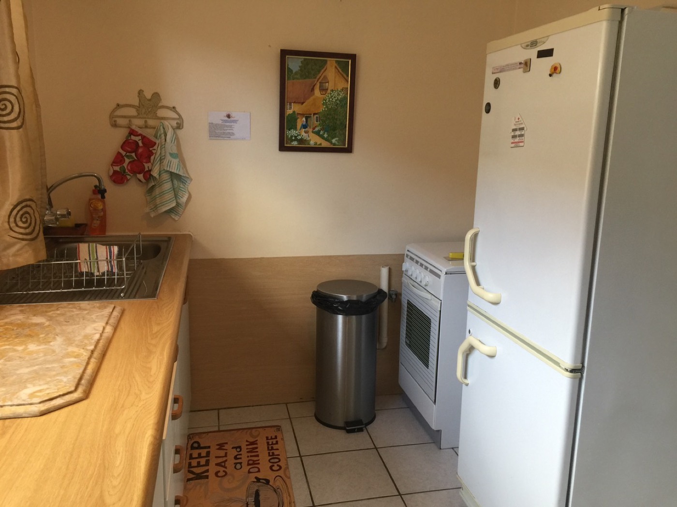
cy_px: 254
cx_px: 338
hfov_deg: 61.7
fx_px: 567
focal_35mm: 29
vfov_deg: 48.2
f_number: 2.2
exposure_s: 1/17
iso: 40
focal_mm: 4.15
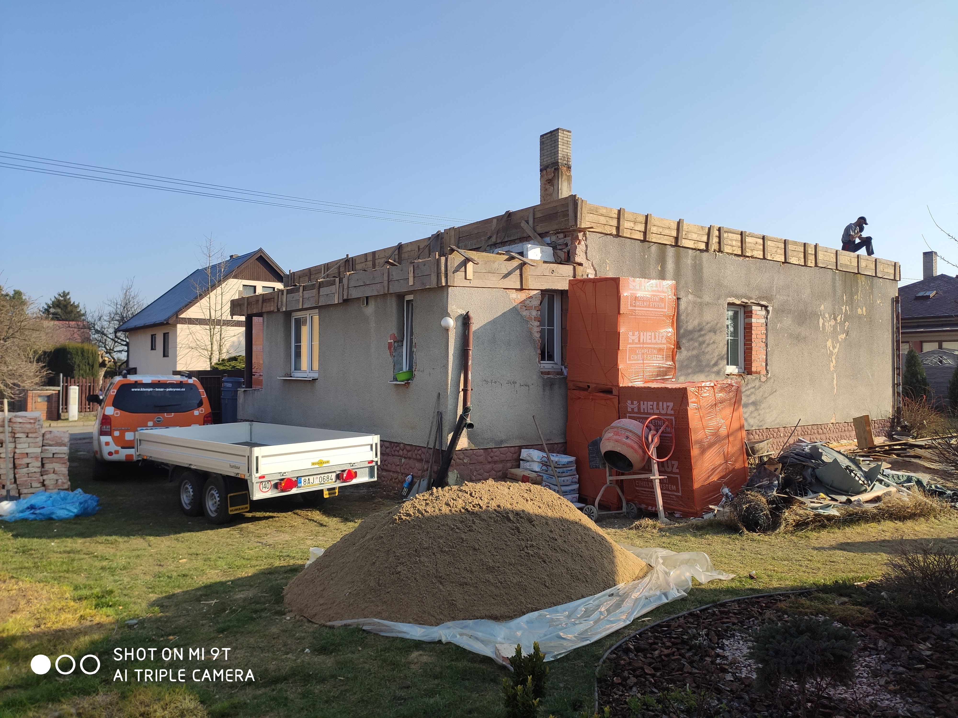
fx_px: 720
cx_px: 479
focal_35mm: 26
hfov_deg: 67.3
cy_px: 359
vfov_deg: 53.1
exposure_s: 1/1203
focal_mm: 4.77
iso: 112
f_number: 1.75
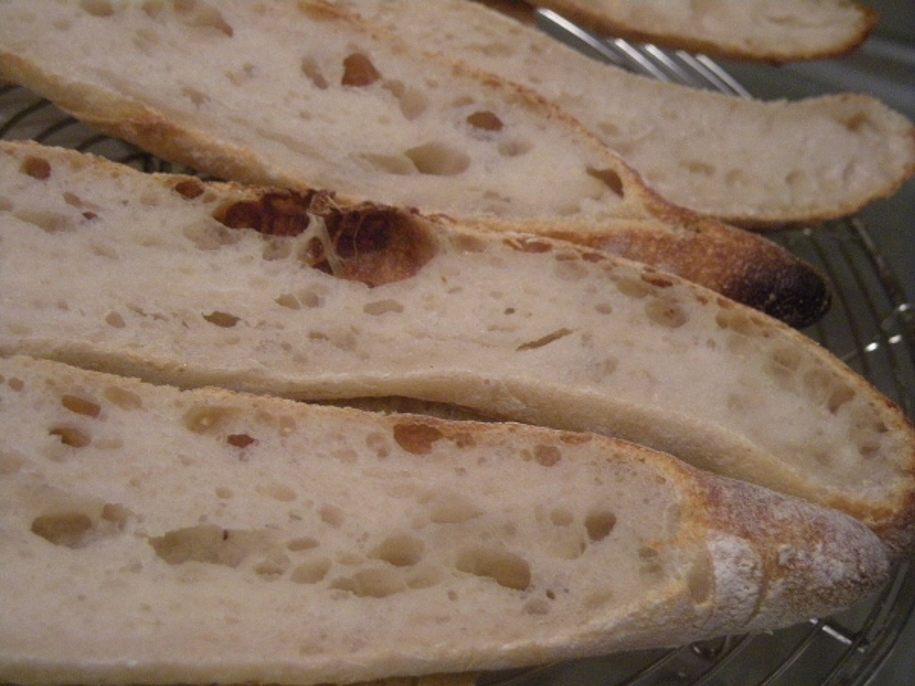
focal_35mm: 76
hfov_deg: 25.7
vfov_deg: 19.4
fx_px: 2009
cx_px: 458
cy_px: 343
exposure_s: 1/41.8
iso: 400
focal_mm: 12.3
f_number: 3.9
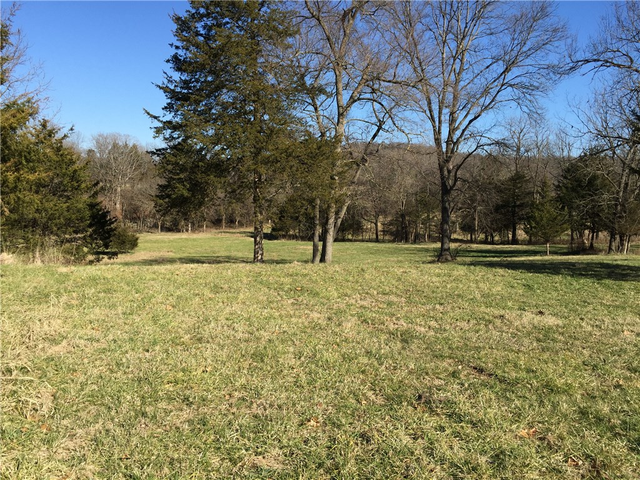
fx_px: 536
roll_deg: -2.5
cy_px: 240
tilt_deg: -3.4
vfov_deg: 48.2
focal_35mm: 29
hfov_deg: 61.7
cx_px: 320
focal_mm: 4.15
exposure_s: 1/1582
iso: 32
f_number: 2.2
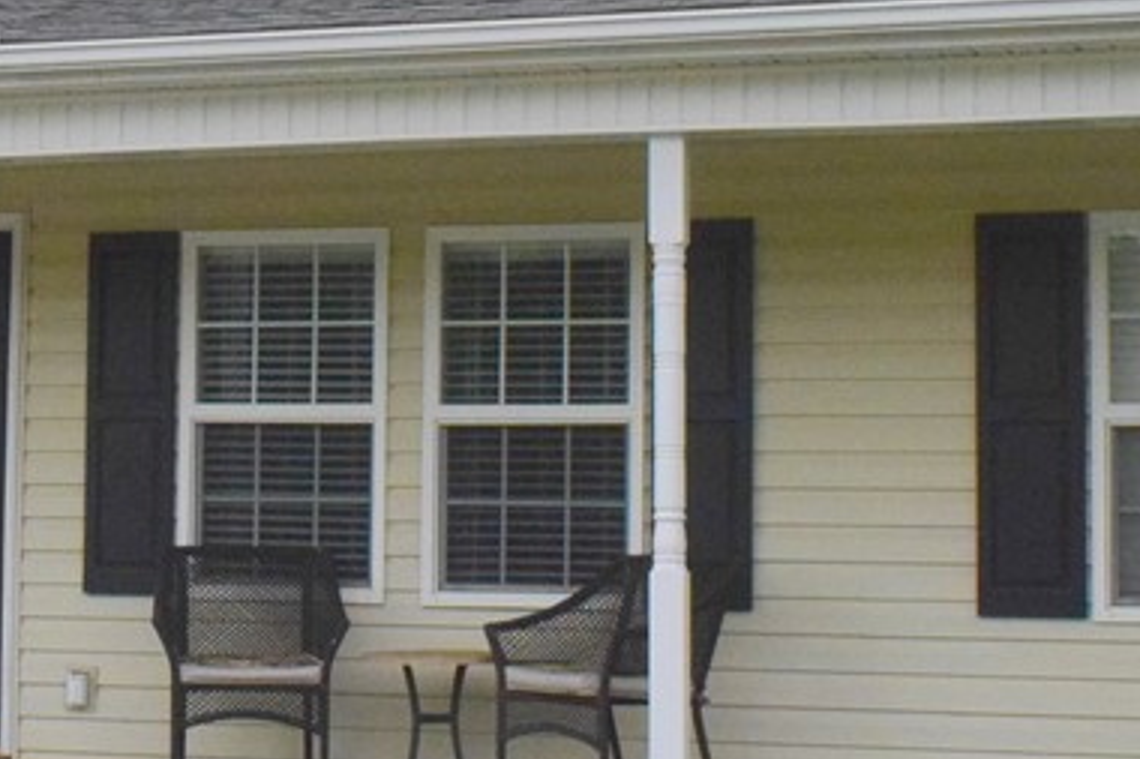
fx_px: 3260
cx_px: 180
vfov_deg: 13.3
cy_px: 261
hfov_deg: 19.6
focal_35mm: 103
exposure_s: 1/800
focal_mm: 24
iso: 3200
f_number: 14
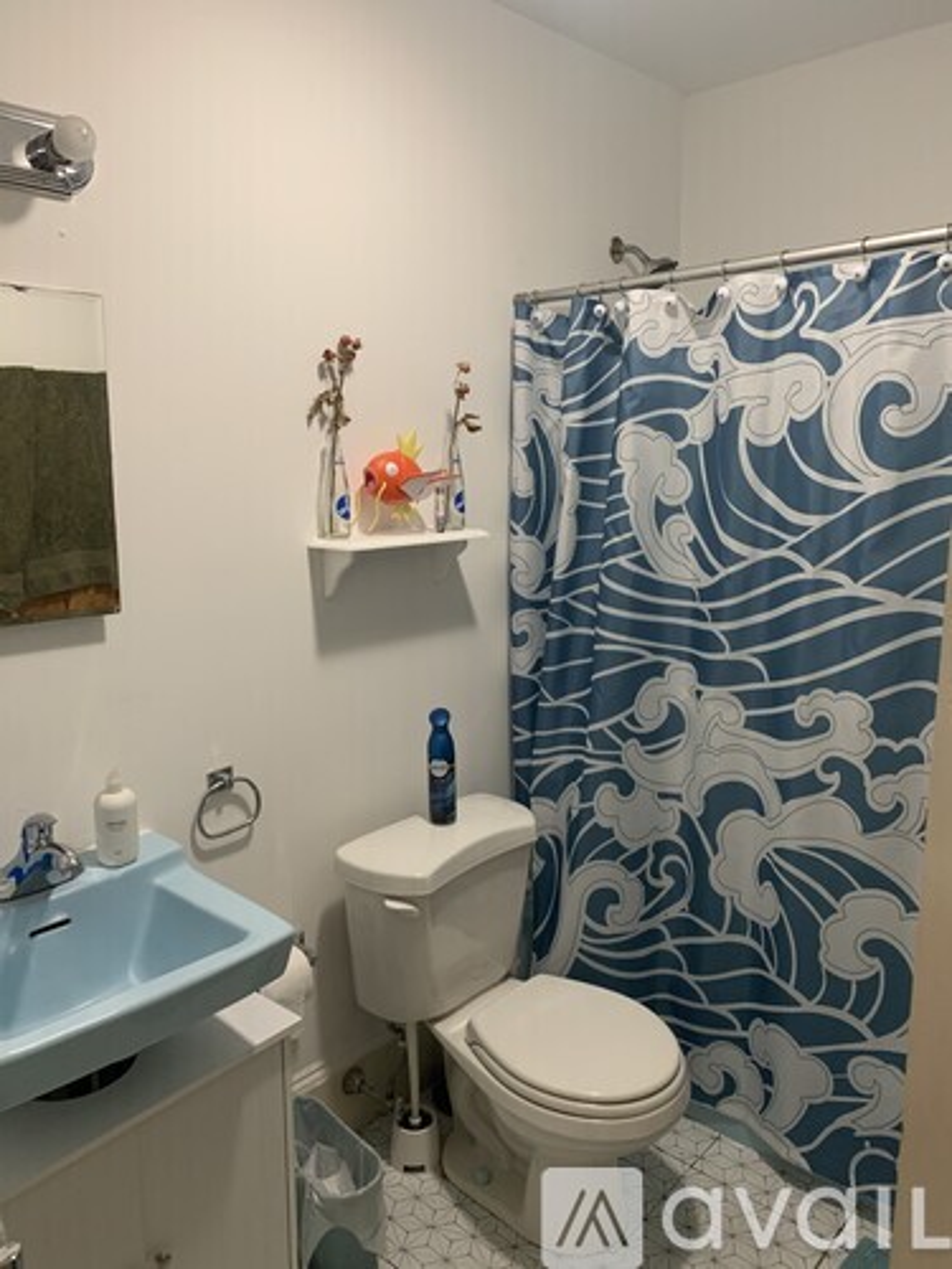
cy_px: 634
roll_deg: +0.4
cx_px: 476
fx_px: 953
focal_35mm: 26
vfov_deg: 67.3
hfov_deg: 53.1
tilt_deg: -8.9
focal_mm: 4.25
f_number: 1.8
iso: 250
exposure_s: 1/60
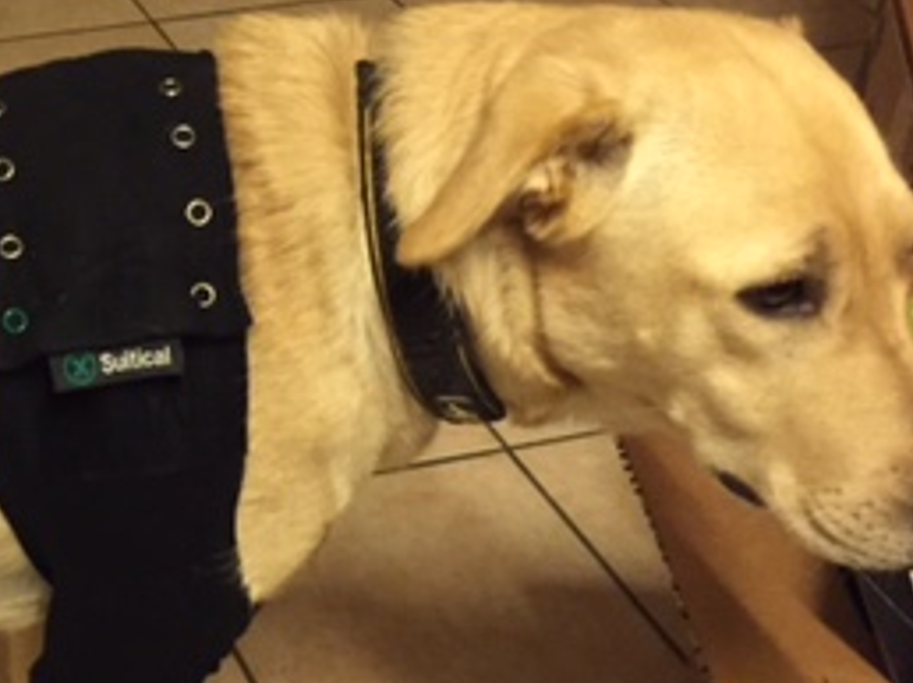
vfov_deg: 20.4
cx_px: 11
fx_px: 1897
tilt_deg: -34.8
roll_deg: -0.2
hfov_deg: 25.8
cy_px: 396
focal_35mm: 72
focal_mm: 4.15
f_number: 2.2
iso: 320
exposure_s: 1/17
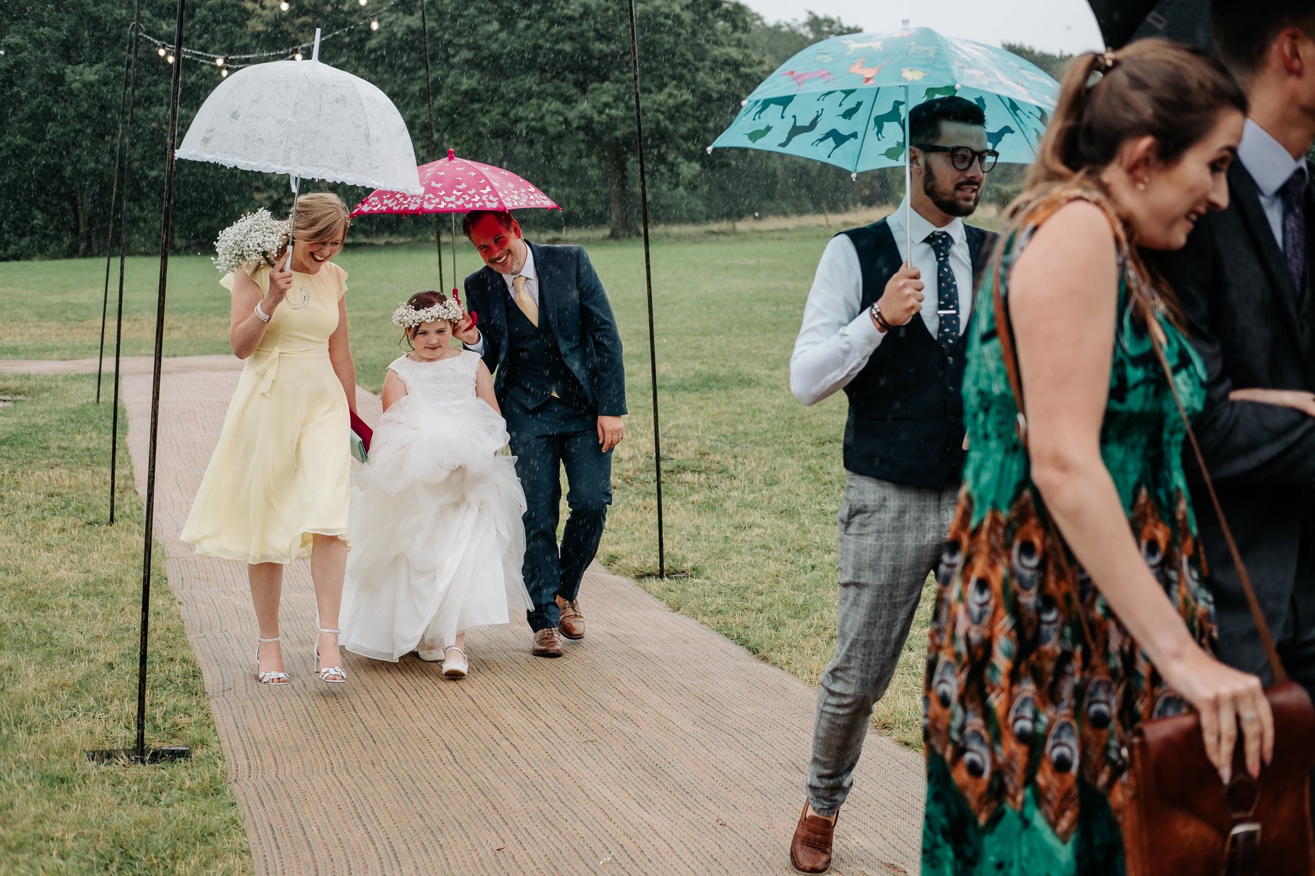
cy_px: 438
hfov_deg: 37.5
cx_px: 658
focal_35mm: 53
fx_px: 1936
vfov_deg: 25.5
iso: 250
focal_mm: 35
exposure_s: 1/500
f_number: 2.5
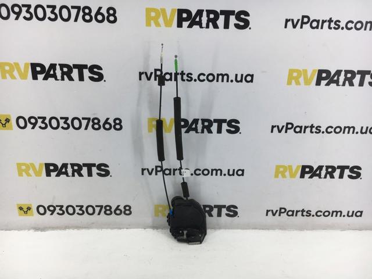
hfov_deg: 61.7
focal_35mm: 29
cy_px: 140
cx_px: 186
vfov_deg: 48.2
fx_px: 312
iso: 32
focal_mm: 4.15
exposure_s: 1/100
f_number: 2.2
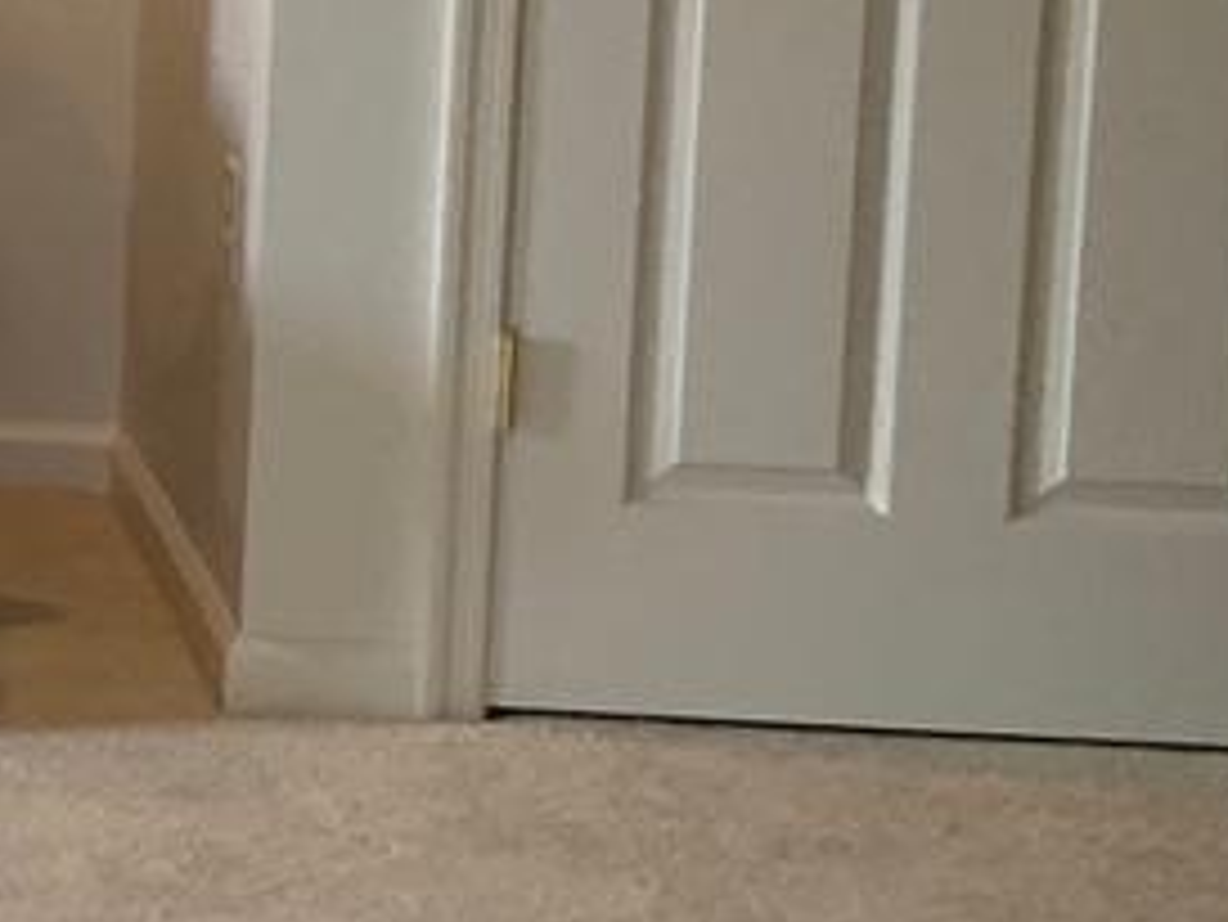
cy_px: -130
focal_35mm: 137
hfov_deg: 11.9
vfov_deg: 10.7
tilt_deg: -9.0
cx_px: -1660
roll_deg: +0.4
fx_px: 4862
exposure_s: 1/60
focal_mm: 4.25
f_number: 1.8
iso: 80
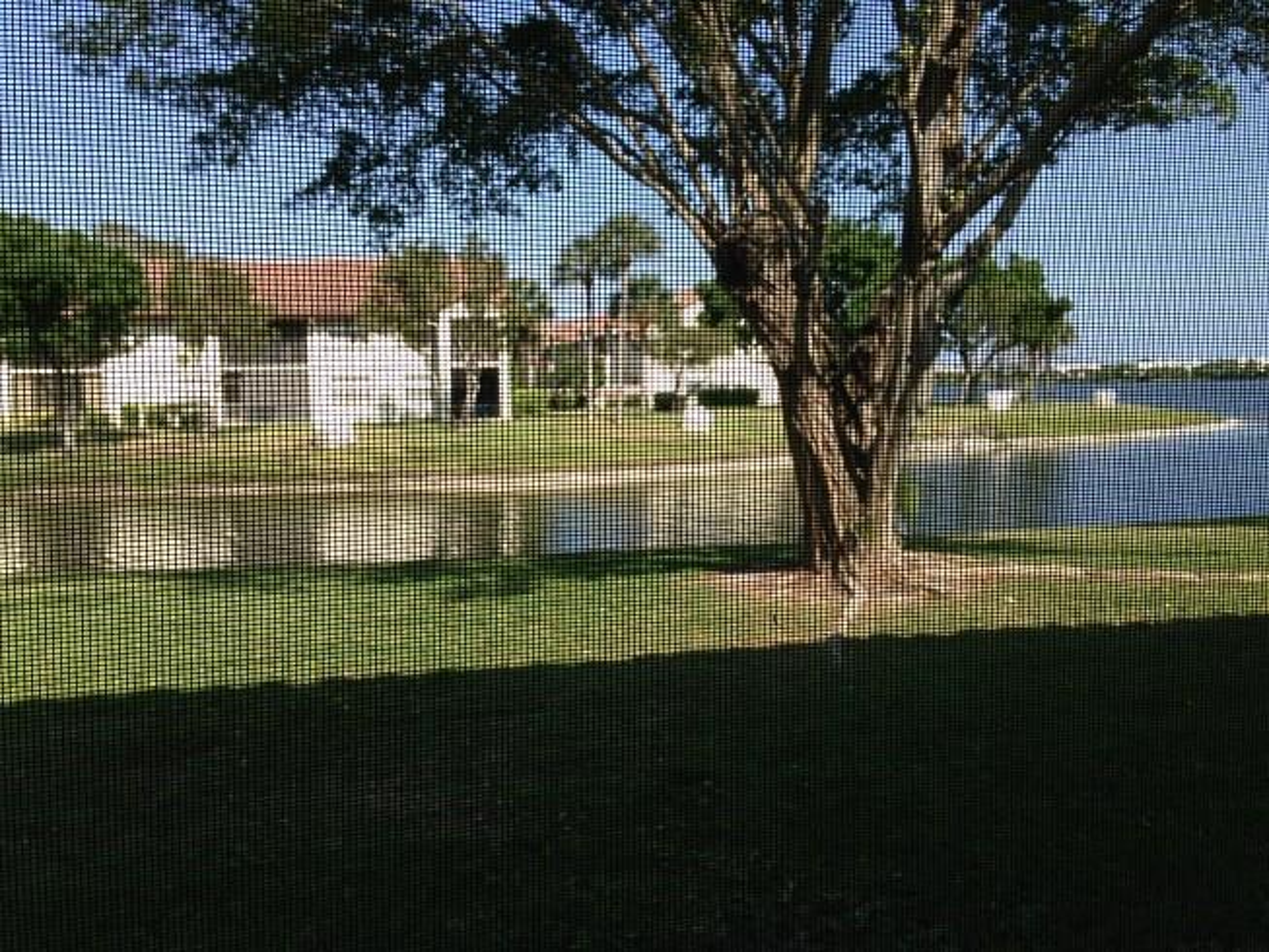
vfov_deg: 43.0
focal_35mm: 33
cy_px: 476
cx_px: 634
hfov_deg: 55.3
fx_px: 1210
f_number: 2.4
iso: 50
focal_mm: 4.12
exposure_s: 1/834
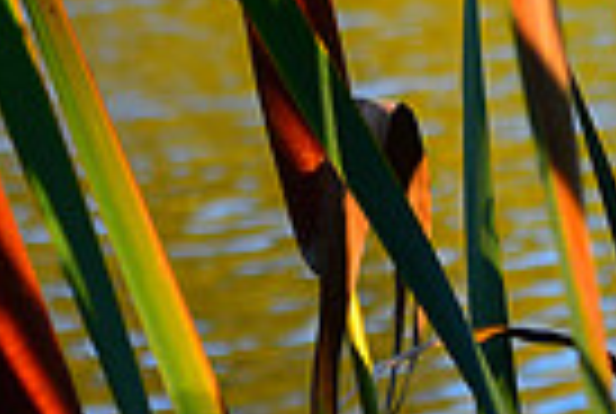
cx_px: 72
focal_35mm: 346
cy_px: -47
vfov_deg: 4.0
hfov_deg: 5.9
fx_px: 5933
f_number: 5.6
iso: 200
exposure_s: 1/200
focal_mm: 55
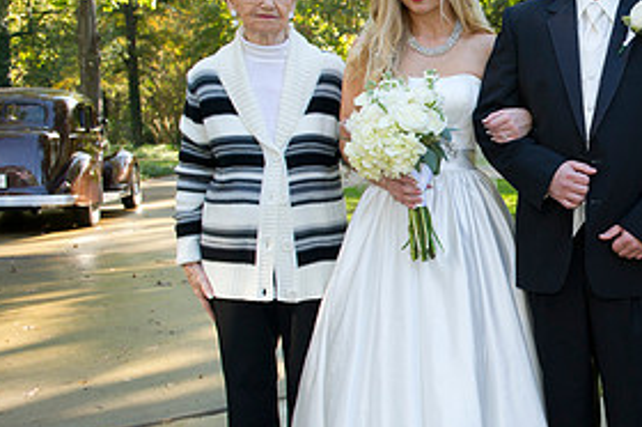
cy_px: 218
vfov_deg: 23.3
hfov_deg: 32.3
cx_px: 614
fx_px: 1033
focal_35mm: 58
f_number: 5.6
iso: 500
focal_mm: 28
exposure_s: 1/250
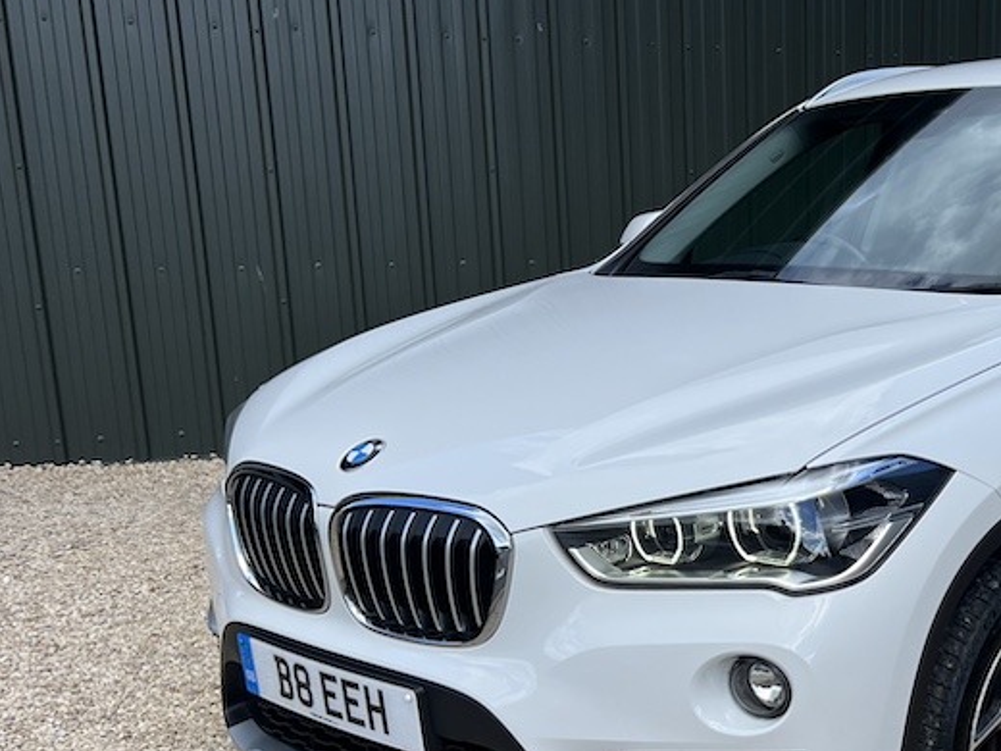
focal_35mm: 50
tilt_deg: -15.2
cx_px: 886
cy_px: 547
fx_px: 1446
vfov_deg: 28.7
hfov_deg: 36.1
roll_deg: +1.2
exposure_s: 1/2045
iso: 50
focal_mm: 5.7
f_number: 1.5
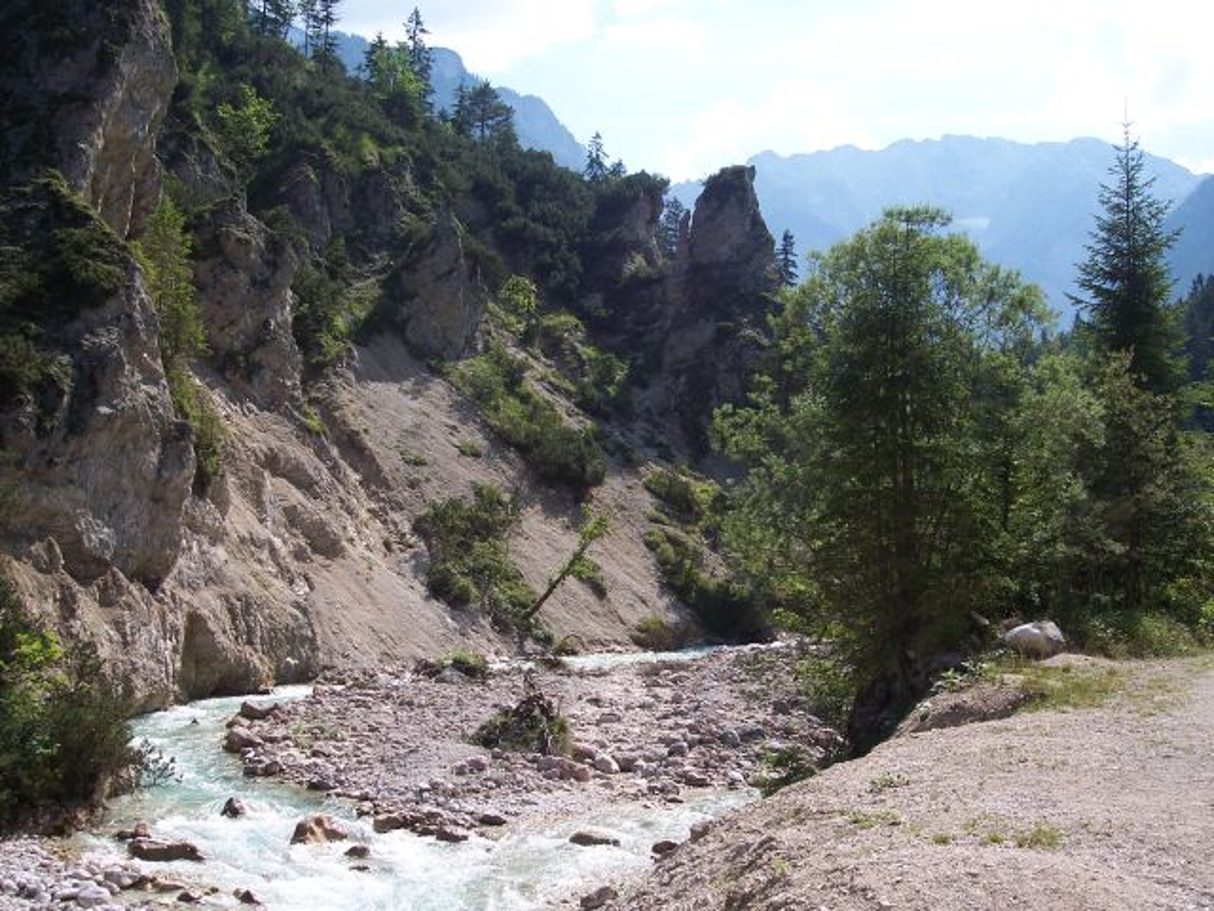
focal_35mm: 39
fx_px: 1368
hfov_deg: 47.9
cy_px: 456
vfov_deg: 36.8
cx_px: 607
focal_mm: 8
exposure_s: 1/500
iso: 100
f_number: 4
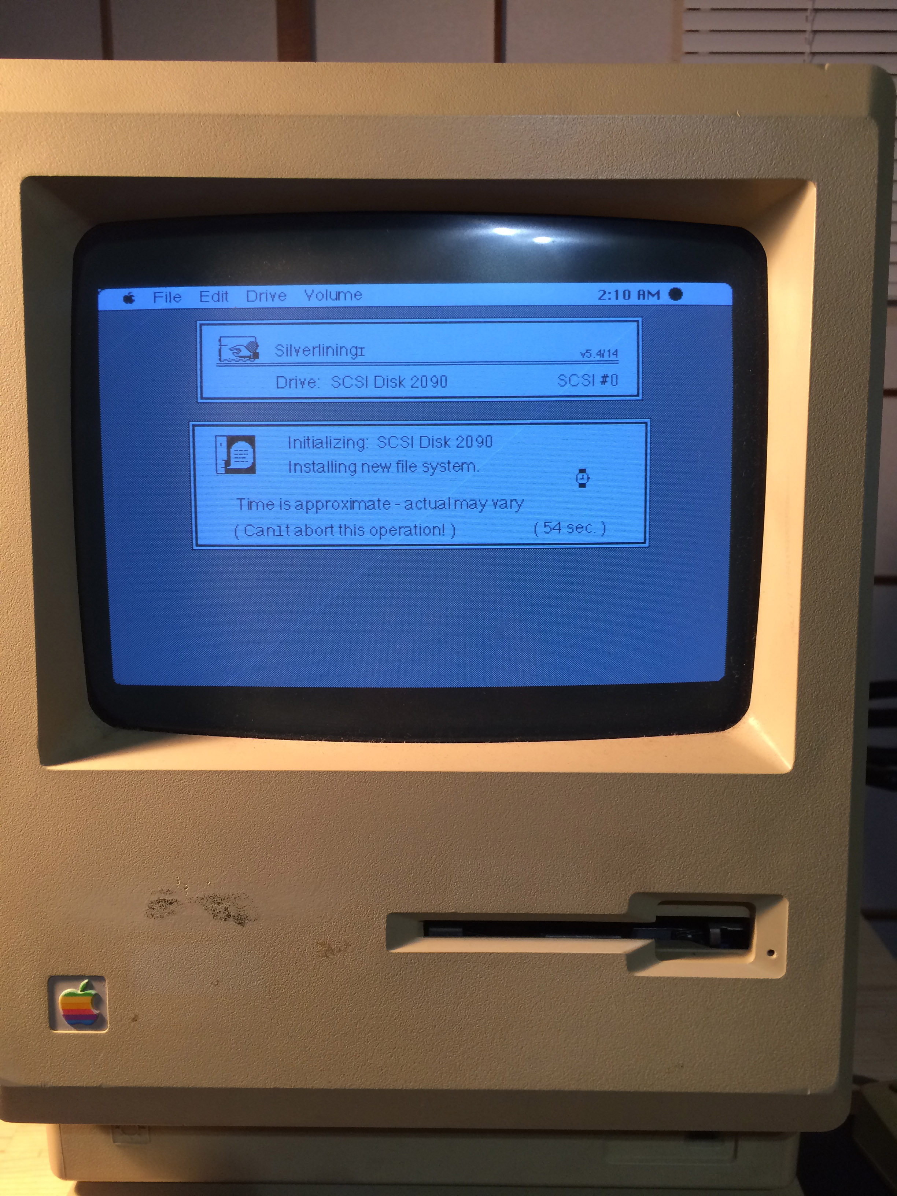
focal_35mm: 29
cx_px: 448
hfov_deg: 48.2
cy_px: 598
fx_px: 1002
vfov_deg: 61.7
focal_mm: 4.15
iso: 80
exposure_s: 1/30
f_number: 2.2
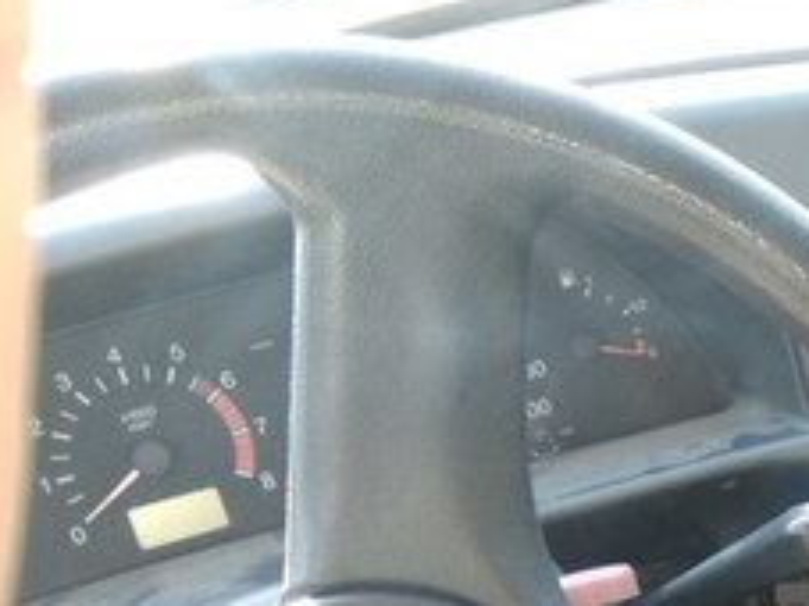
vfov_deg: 22.8
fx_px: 1425
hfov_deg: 25.6
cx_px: 1140
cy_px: 636
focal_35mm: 61
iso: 160
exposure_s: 1/50
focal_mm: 3.57
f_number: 2
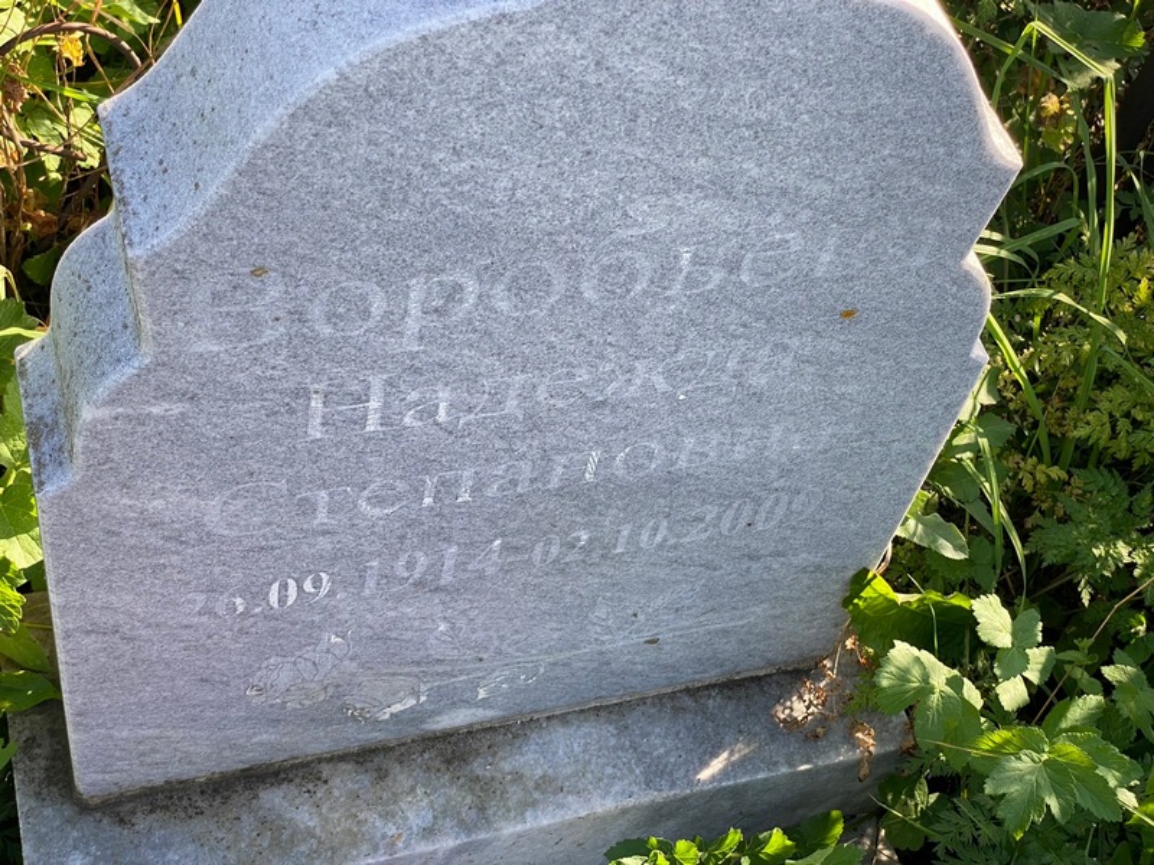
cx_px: 577
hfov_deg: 36.8
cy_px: 432
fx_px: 1734
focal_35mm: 52
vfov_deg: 28.0
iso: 20
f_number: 2
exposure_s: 1/254
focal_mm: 6
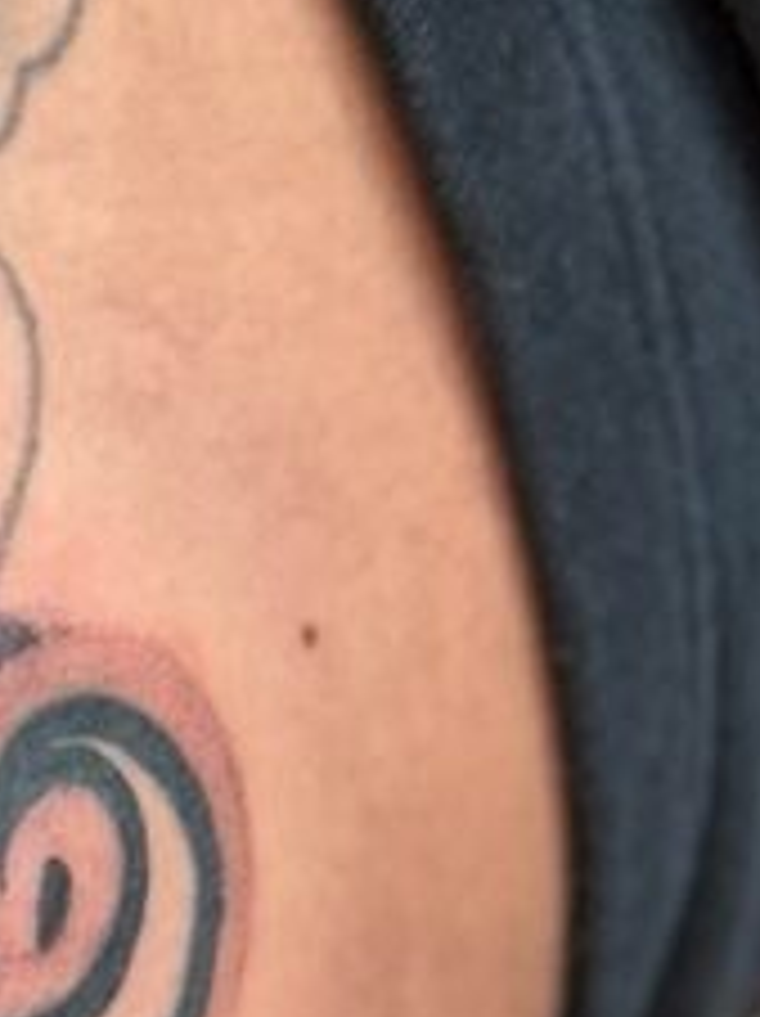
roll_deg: +0.9
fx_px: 8740
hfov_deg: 4.8
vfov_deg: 6.3
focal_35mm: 298
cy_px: 2610
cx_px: -1097
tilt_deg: -5.6
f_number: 1.78
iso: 50
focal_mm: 6.76
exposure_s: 1/60
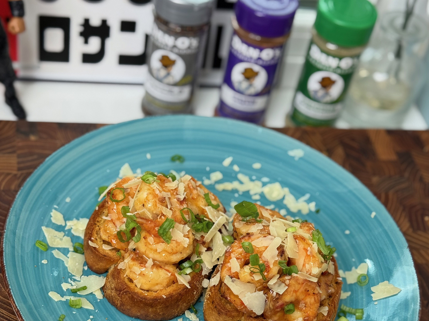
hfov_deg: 29.8
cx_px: 217
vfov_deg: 22.3
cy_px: 253
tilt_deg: -46.6
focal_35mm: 65
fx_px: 806
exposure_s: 1/124
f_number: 1.78
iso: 50
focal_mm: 6.76
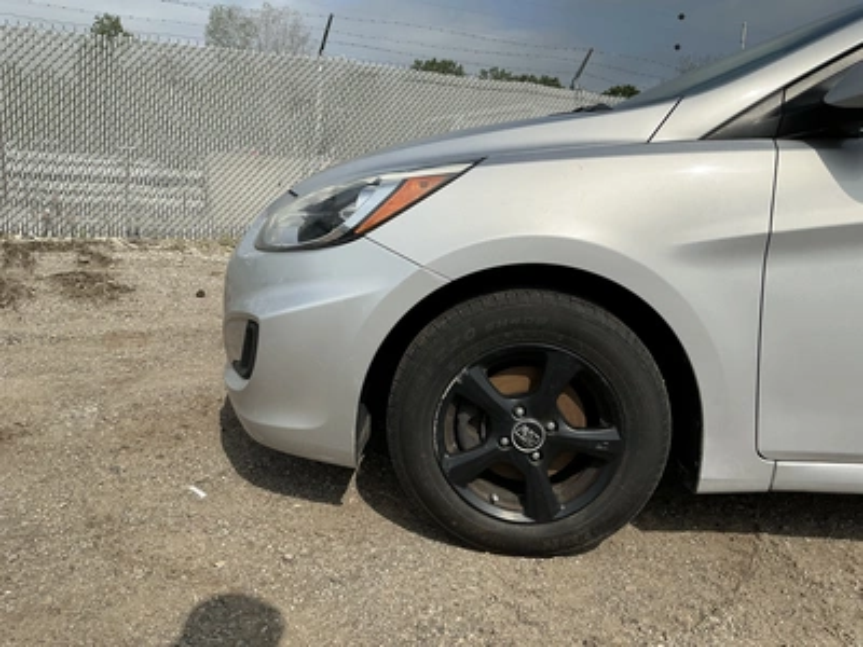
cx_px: 432
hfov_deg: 63.4
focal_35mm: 28
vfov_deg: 49.7
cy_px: 324
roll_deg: -3.5
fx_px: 698
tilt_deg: -10.7
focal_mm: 3
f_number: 1.8
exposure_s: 1/3788
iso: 25
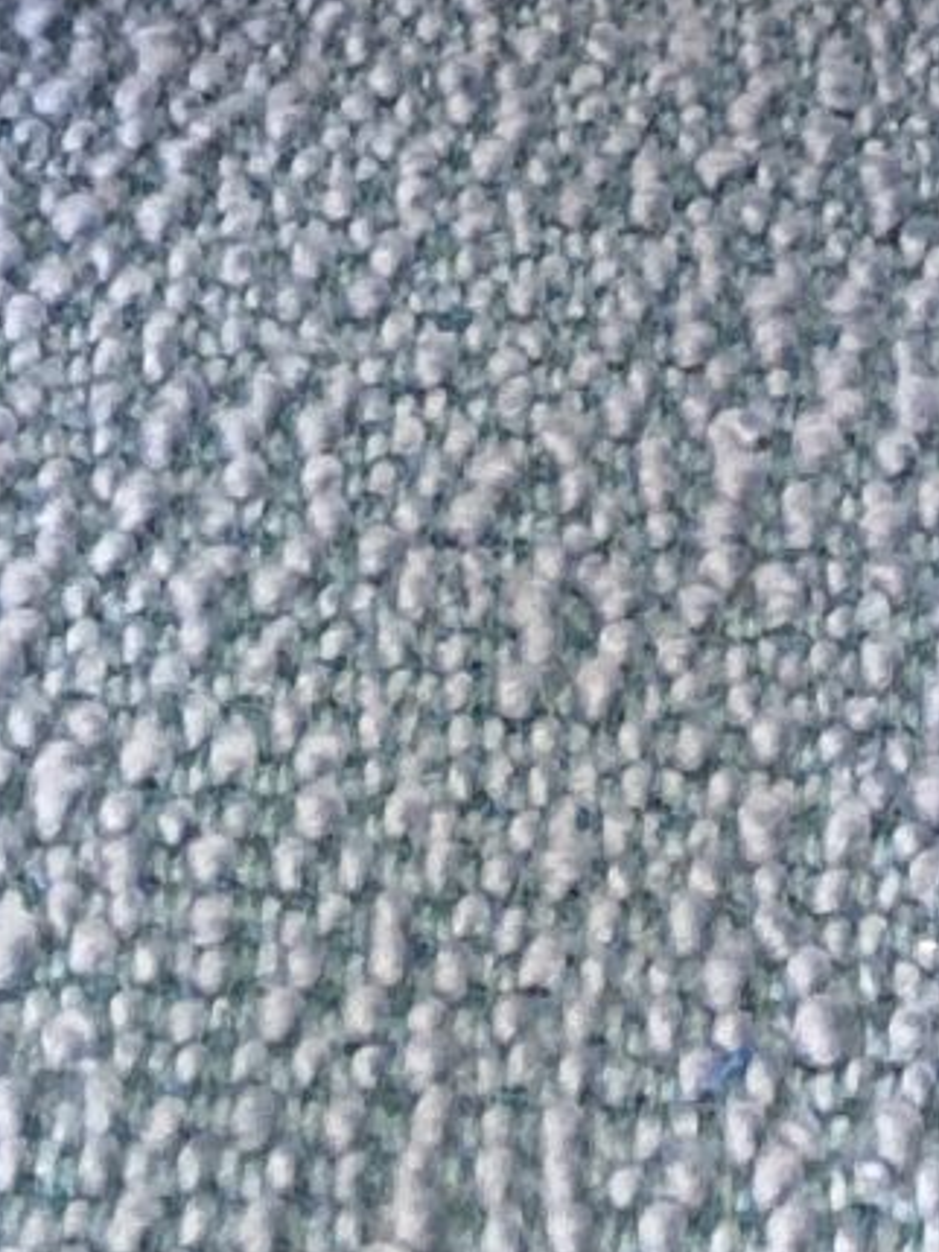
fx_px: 6037
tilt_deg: -40.6
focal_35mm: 167
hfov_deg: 8.7
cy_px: -1847
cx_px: 1368
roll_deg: +0.1
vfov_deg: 10.2
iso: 64
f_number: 1.8
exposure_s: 1/50
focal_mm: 3.99
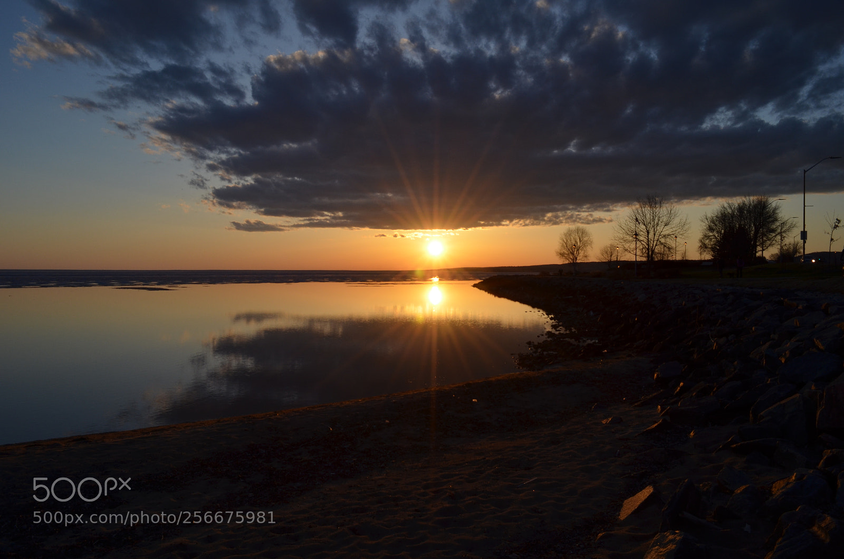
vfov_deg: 47.7
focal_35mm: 27
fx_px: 632
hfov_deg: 67.5
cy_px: 280
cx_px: 422
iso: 160
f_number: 13
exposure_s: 1/200
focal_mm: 18
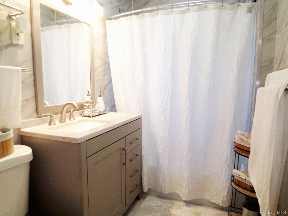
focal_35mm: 23
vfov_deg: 58.9
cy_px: 108
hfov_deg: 73.9
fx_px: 191
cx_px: 144
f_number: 2.8
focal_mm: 3.8
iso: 125
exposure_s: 1/30
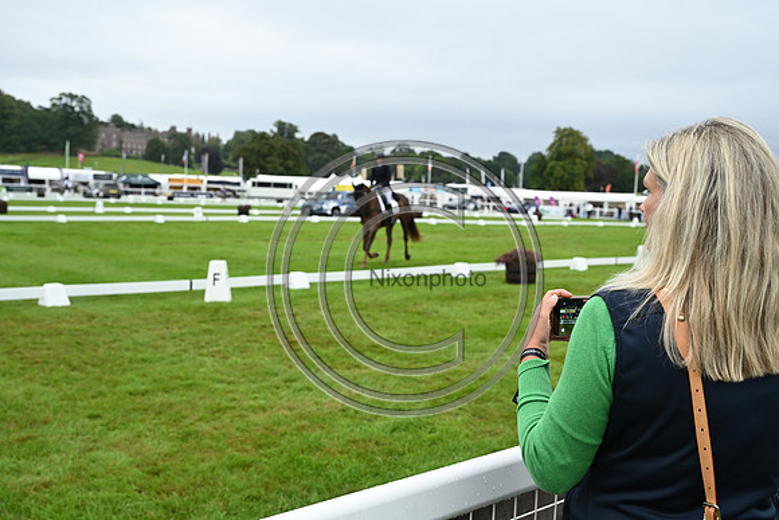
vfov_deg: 34.2
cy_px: 260
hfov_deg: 49.5
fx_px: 844
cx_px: 390
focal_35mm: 39
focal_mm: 39
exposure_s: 1/1250
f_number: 5
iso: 1400
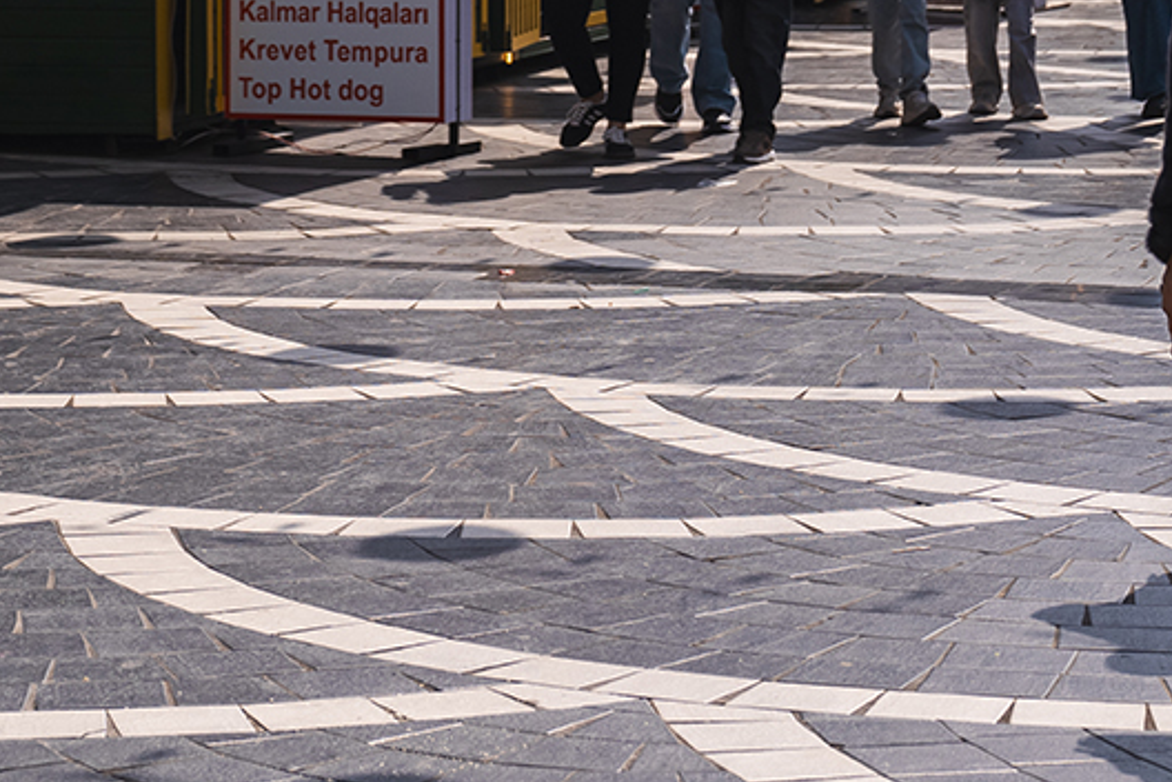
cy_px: -574
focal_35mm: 159
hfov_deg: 12.9
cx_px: 514
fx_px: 5176
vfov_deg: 8.3
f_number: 4
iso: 100
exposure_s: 1/2500
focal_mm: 44
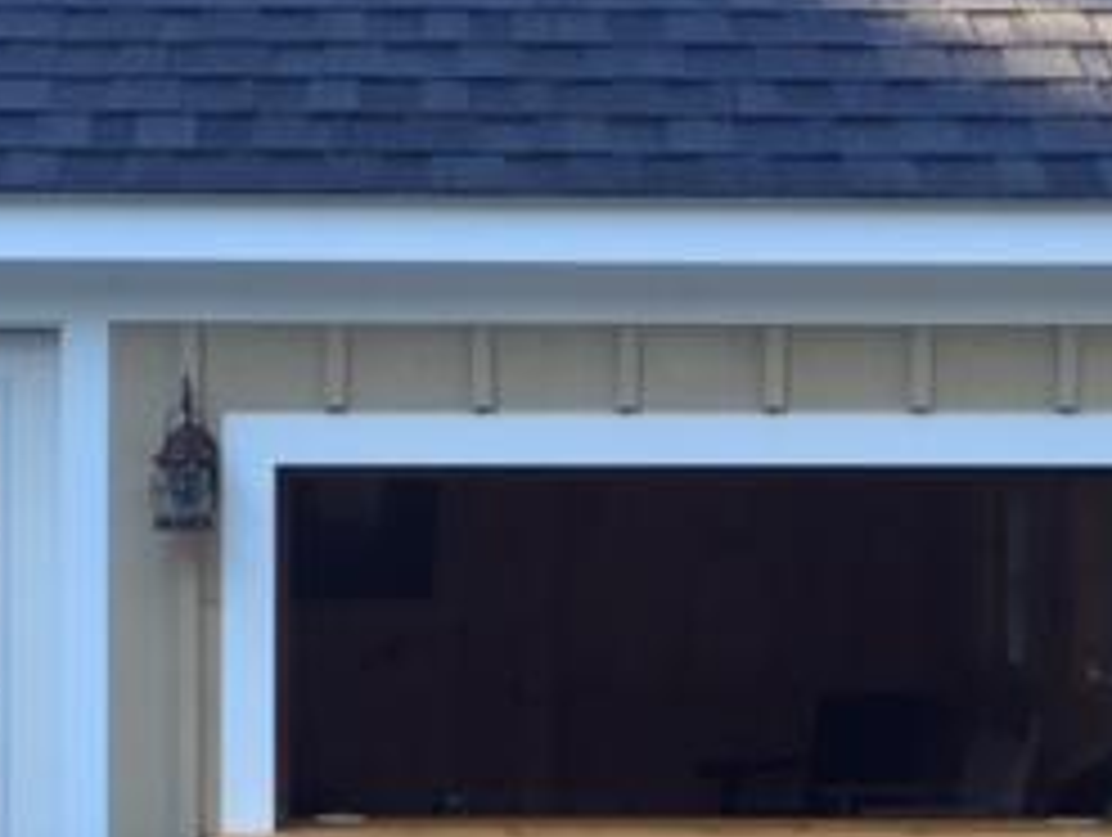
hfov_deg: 25.9
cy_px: 634
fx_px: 2413
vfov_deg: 19.5
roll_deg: -0.4
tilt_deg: -1.9
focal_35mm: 75
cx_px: 432
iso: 50
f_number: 2.2
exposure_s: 1/120
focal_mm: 4.15
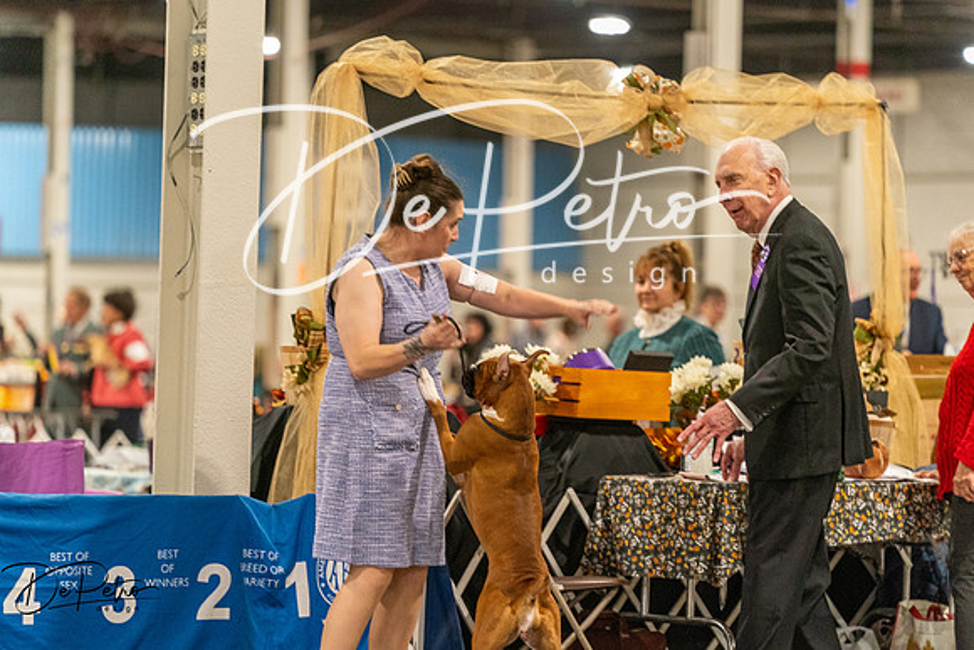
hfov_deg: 10.3
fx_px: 5412
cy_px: 325
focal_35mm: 200
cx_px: 487
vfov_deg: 6.9
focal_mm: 200
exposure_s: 1/250
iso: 6400
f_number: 3.5
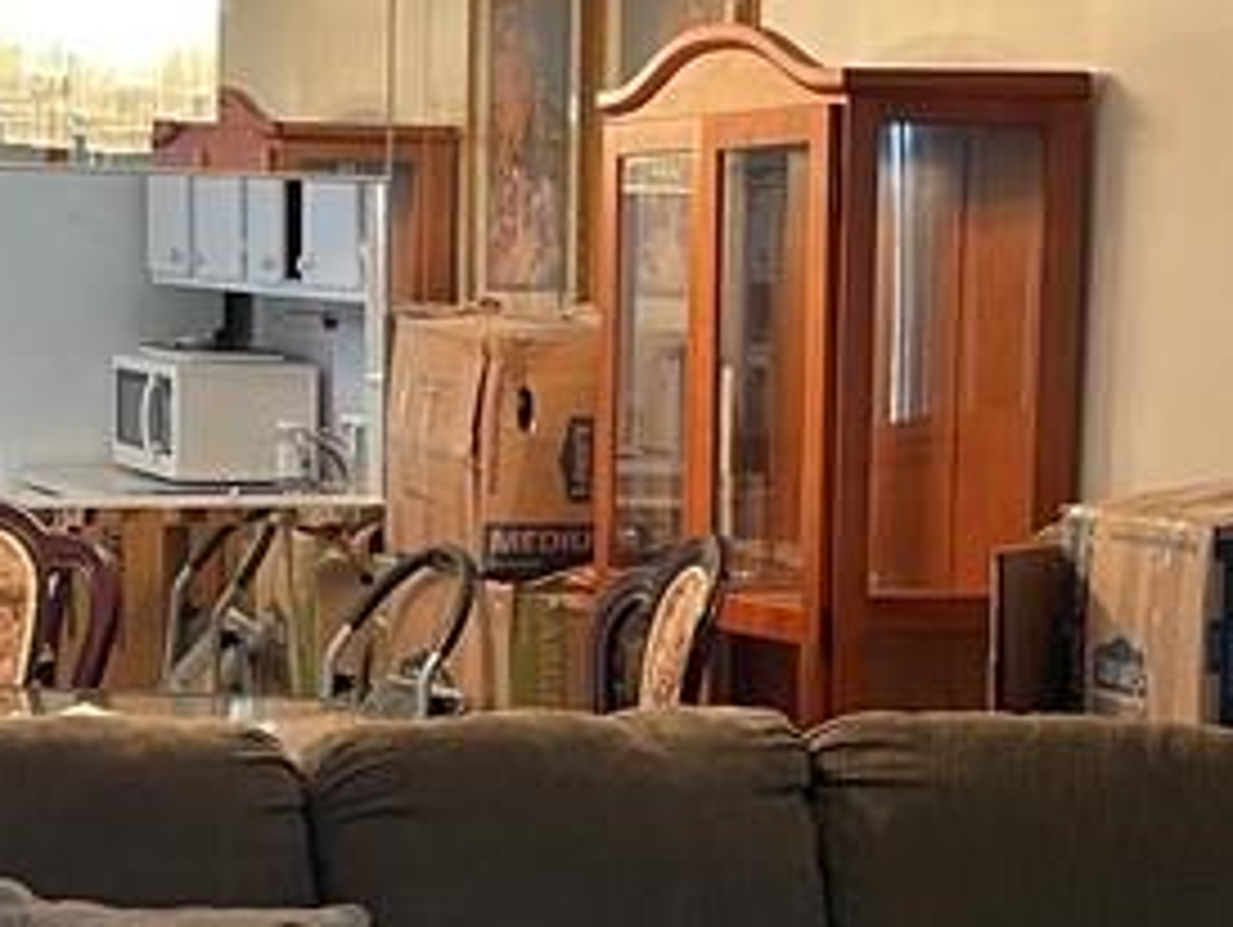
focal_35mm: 97
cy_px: 824
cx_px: 608
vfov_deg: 15.1
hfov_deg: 20.2
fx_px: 3458
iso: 250
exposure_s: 1/60
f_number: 1.6
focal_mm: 5.1
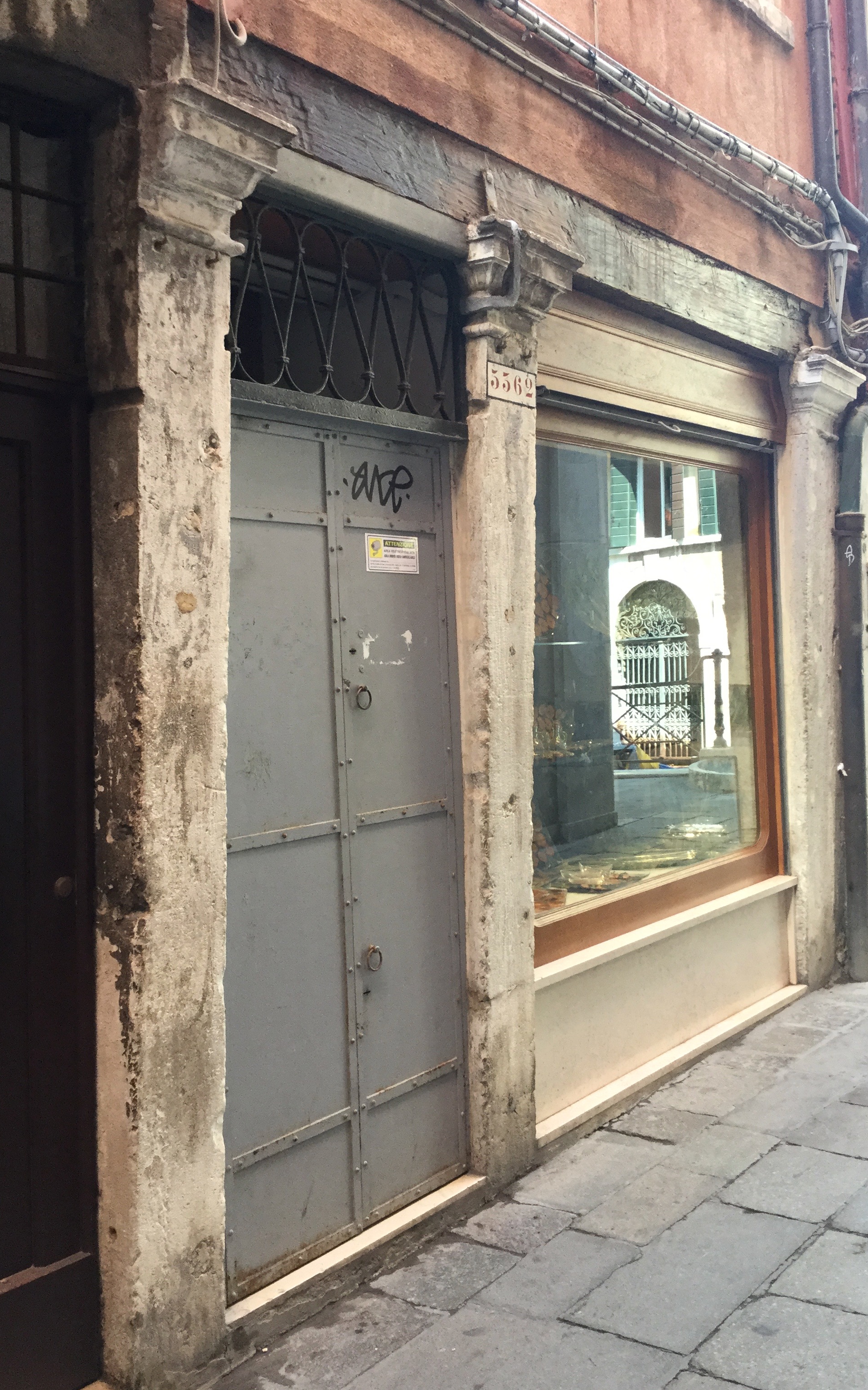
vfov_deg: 55.3
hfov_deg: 36.3
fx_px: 1325
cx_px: 451
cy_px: 681
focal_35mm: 35
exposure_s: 1/33
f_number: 2.4
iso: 40
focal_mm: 3.3
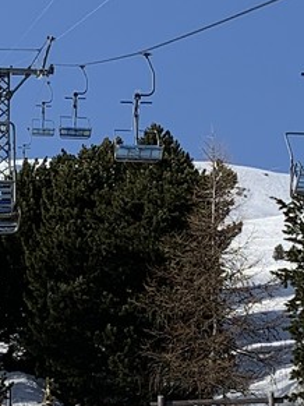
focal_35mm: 161
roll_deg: +0.8
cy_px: 293
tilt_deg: +18.1
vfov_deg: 12.2
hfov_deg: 9.2
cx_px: 113
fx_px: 1887
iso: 25
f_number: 1.8
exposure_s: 1/3788
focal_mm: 4.25
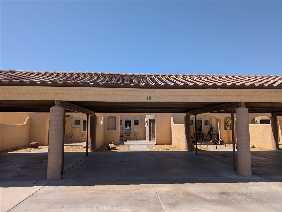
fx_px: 196
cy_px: 106
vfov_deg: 56.9
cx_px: 141
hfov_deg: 71.5
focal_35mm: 24
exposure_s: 1/1381
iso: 20
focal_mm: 6.9
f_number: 1.68
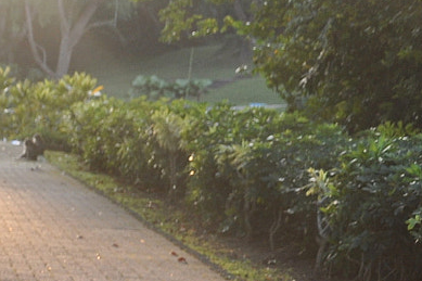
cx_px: -305
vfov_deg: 7.2
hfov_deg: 10.5
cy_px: 553
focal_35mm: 185
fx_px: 2168
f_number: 5.6
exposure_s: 1/125
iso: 320
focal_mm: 30
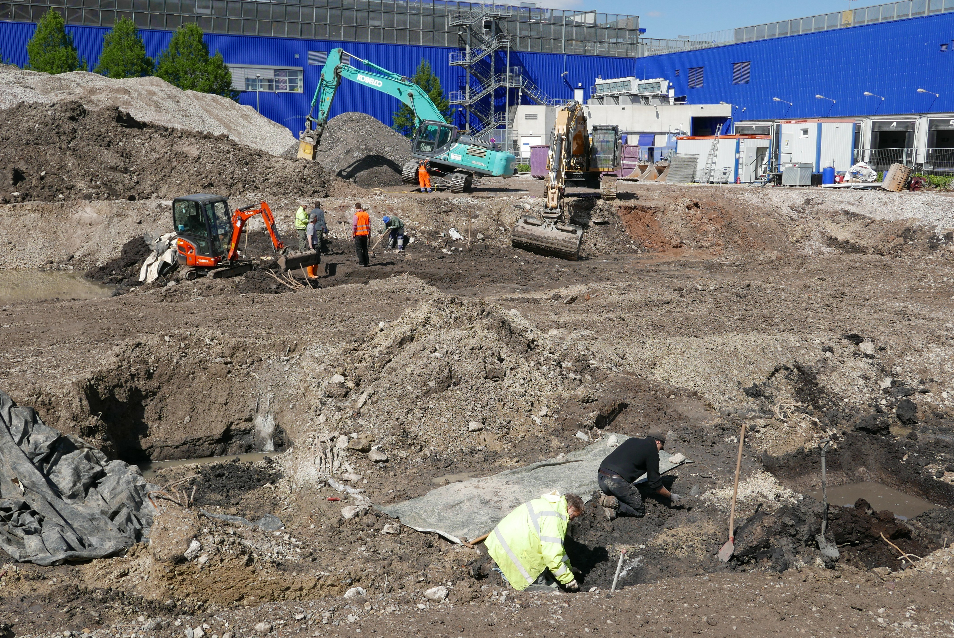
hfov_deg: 51.8
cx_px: 477
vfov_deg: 36.0
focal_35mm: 37
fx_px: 981
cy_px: 319
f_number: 5.6
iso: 200
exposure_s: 1/1000
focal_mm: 16.5
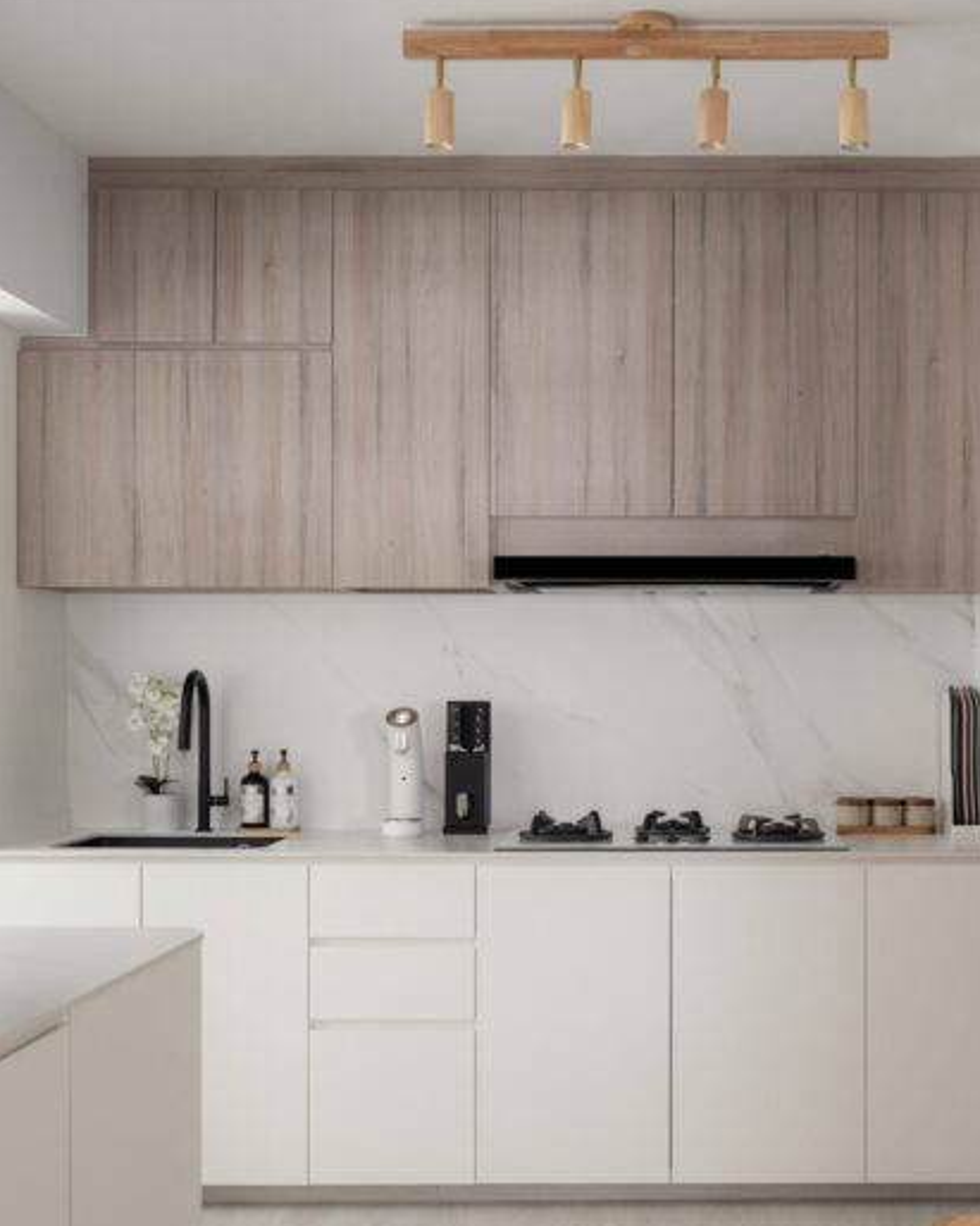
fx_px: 1559
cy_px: 681
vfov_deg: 42.8
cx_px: 722
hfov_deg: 34.2
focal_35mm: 43
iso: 100
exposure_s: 10
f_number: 8
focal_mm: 23
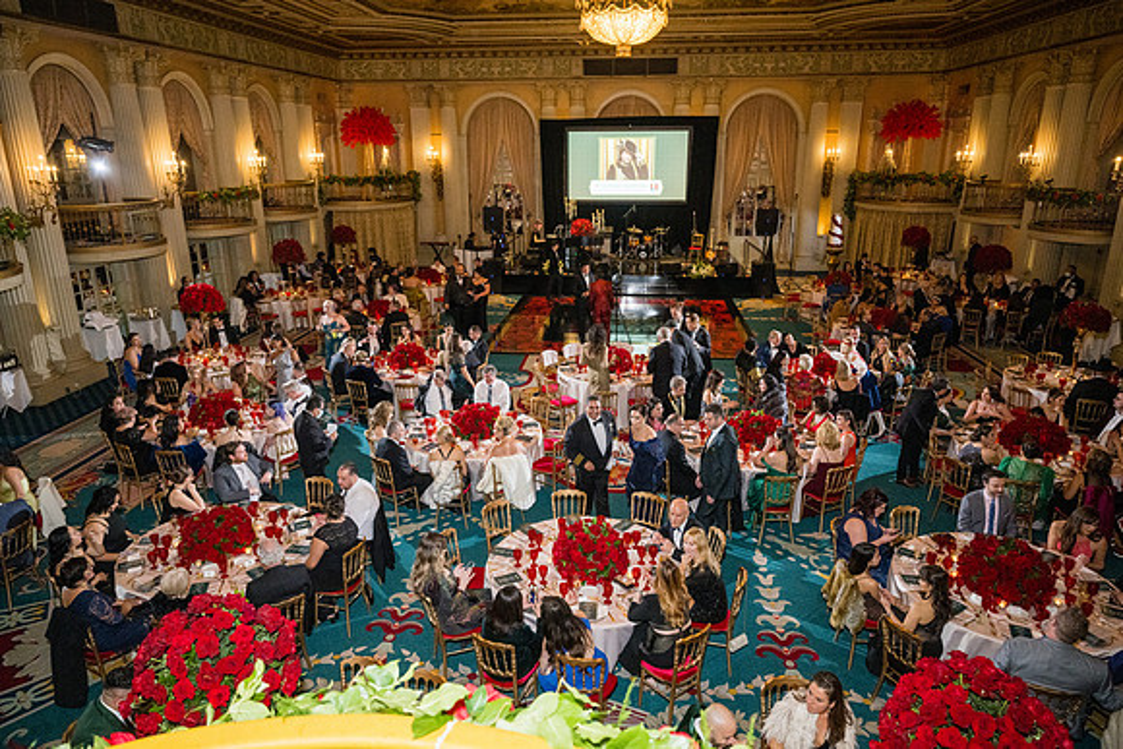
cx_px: 562
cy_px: 374
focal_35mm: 24
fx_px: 749
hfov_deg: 73.7
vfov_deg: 53.2
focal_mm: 24
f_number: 3.2
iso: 2500
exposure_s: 1/200
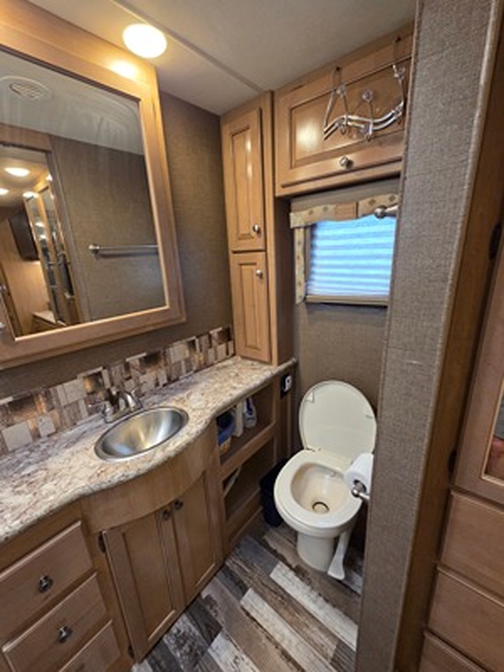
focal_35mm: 13
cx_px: 252
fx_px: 252
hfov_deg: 89.9
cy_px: 336
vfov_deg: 106.2
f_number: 2.2
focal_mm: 2.2
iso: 320
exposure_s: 1/60
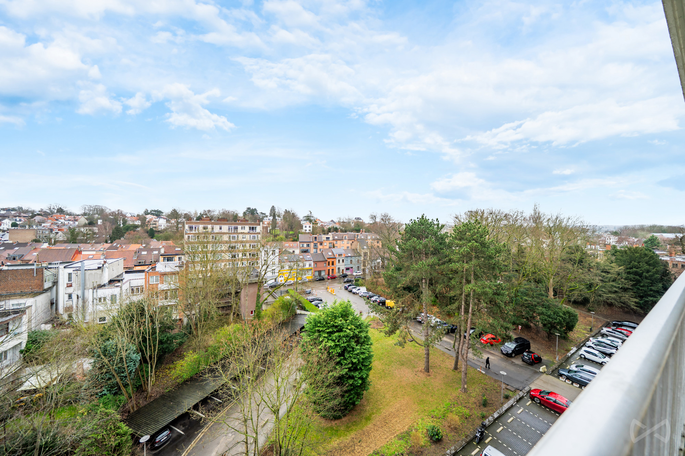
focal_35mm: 12
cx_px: 342
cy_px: 228
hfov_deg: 112.6
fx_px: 228
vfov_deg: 90.0
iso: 100
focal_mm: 12
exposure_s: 1/60
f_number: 4
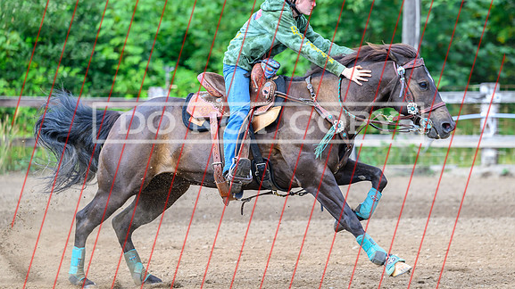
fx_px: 2730
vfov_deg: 6.1
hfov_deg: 10.8
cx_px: 270
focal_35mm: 200
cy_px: 131
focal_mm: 160
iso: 1800
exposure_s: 1/1600
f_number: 3.5
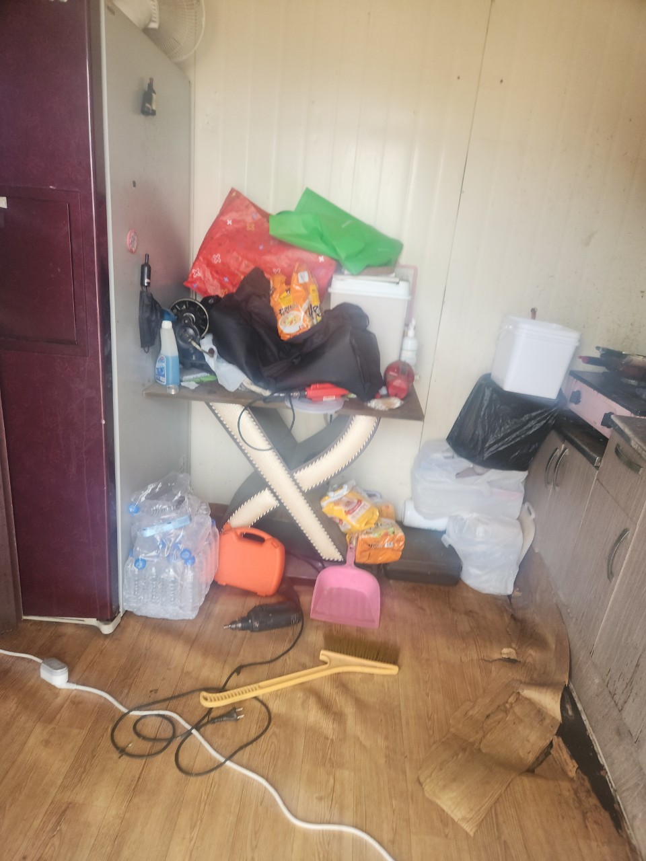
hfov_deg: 58.9
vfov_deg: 73.9
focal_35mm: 23
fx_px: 572
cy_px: 430
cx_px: 323
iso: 100
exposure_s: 1/60.2
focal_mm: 5.4
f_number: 1.8
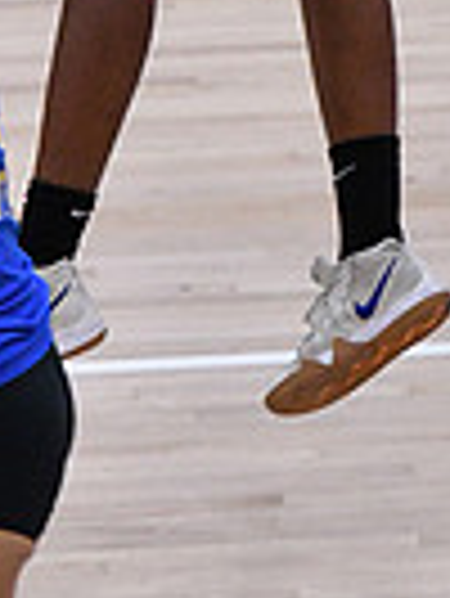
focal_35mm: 912
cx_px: 110
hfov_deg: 1.6
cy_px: -670
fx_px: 15784
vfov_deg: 2.2
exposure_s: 1/1250
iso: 6400
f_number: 3.2
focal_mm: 145
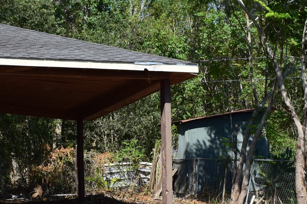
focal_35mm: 76
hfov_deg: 26.3
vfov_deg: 17.8
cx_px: 73
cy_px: 158
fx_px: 648
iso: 400
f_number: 11
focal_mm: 18
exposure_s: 1/500
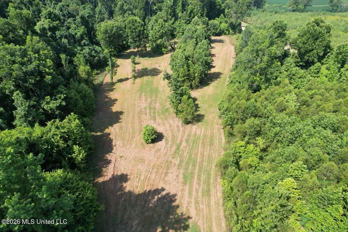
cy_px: 116
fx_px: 213
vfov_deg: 57.2
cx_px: 174
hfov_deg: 78.6
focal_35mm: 22
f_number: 2.8
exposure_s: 1/800
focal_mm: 8.4
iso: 100
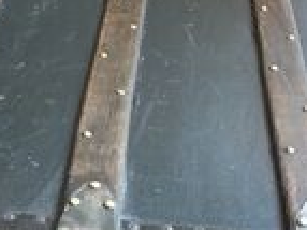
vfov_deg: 16.9
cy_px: 314
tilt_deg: -41.5
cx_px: 97
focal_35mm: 81
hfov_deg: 24.0
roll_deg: -1.1
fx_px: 718
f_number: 2.2
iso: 160
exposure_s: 1/33
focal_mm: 4.15
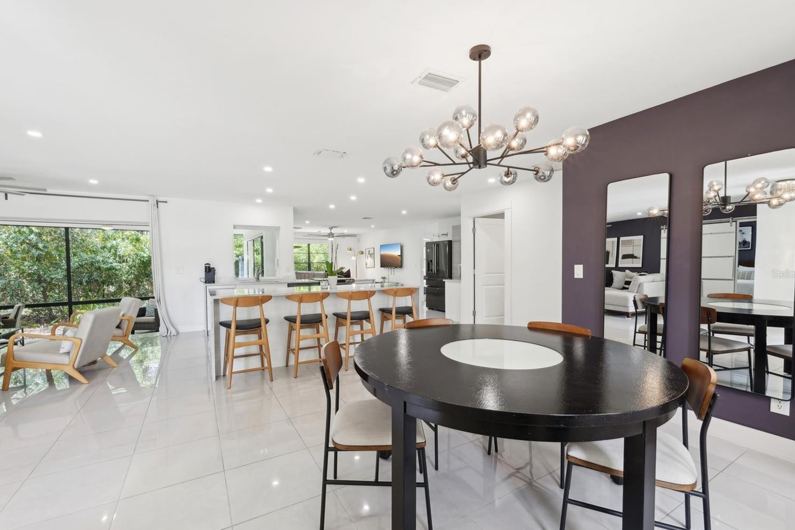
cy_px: 274
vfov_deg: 77.3
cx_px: 393
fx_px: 331
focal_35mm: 15
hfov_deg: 100.4
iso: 400
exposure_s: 1/15
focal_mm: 14
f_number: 8
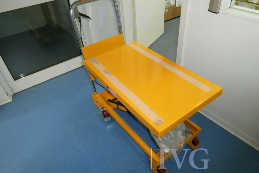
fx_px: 187
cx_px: 128
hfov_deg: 69.4
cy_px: 88
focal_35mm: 26
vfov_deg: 49.5
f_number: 3.3
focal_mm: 4.3
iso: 800
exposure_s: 1/60
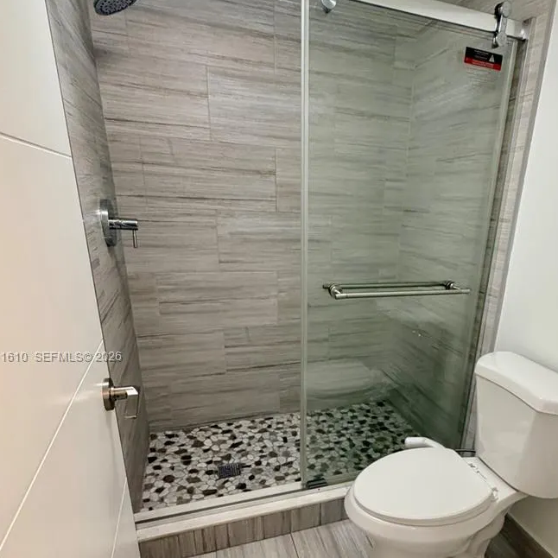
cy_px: 358
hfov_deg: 66.2
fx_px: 419
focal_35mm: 23
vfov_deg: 66.0
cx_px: 351
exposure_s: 1/120
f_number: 2.2
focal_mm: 2.22
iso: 250
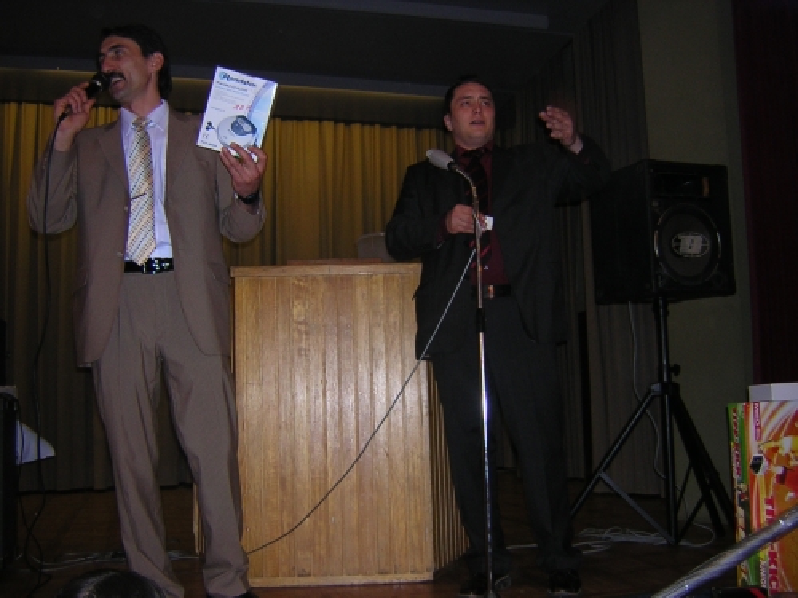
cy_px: 299
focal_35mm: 36
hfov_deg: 51.4
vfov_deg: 39.7
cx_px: 399
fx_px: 830
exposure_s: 1/60.1
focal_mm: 4.7
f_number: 2.6
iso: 164
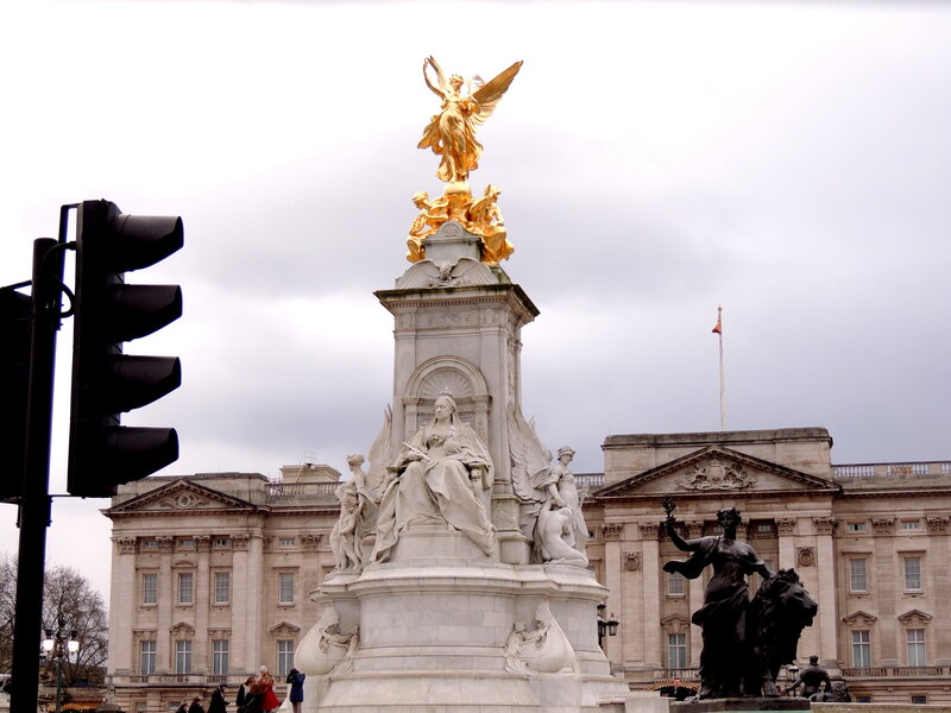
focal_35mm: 70
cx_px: 476
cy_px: 356
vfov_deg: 21.0
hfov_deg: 27.8
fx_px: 1923
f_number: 3.9
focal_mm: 12.4
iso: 100
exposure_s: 1/400
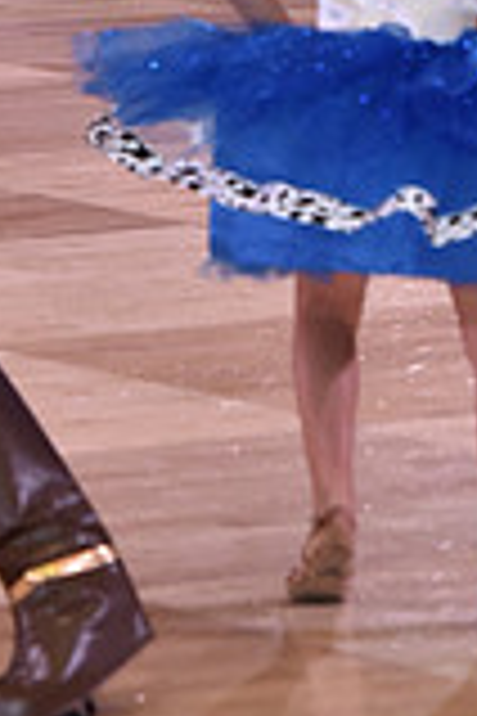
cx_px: -101
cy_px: -171
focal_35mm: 424
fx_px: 8426
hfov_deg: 3.2
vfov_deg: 4.8
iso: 1600
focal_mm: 116
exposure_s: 1/250
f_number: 6.3
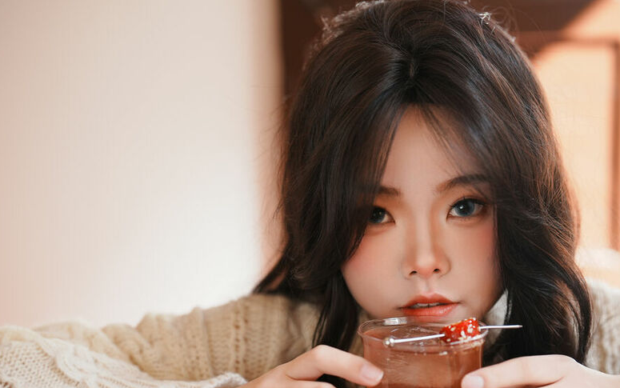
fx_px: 1166
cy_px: 241
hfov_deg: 29.8
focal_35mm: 69
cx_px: 302
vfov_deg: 18.9
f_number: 2.2
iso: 400
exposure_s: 1/320
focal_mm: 50
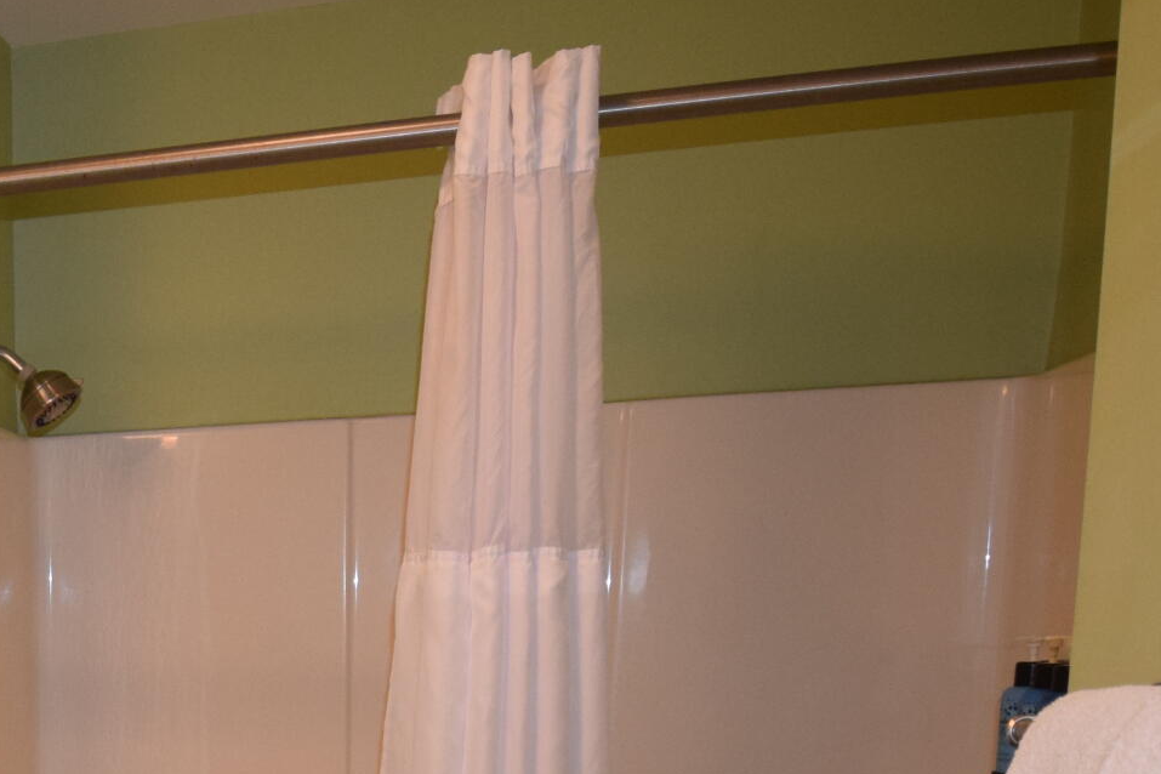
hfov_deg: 36.3
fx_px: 1516
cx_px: -76
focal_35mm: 47
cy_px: 905
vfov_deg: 25.9
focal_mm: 10
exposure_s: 1/100
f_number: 5
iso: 800
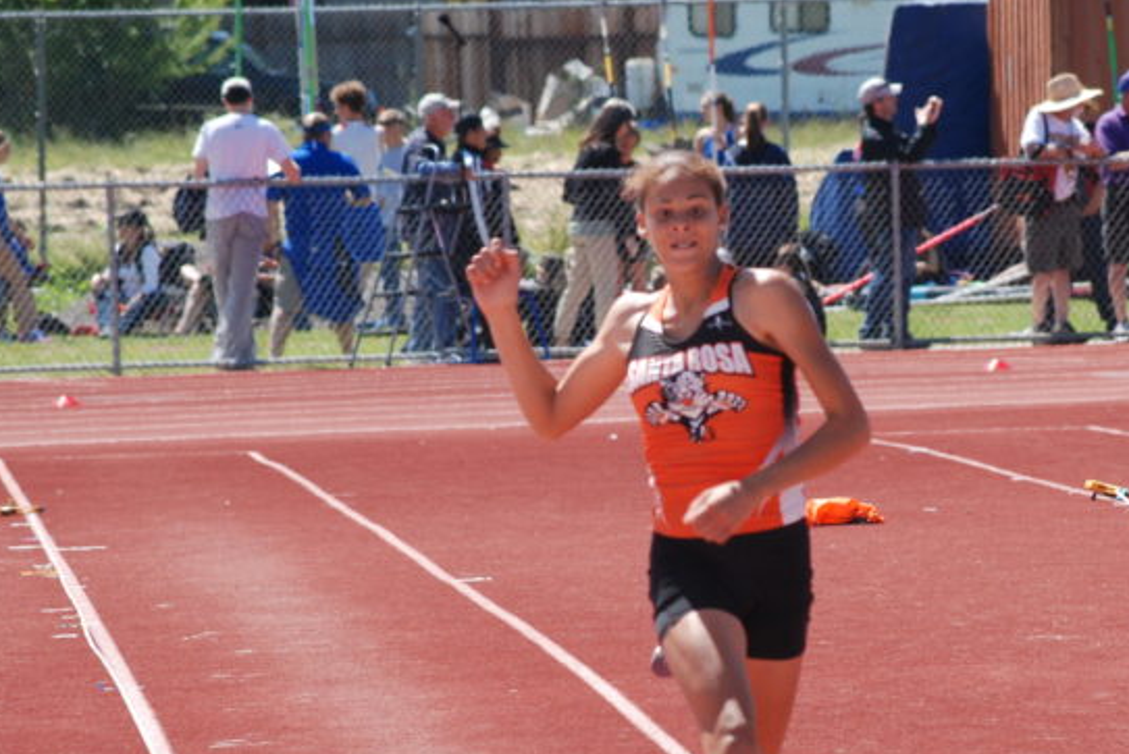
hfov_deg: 5.4
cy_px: 510
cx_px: 784
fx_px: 11987
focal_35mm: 382
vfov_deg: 3.6
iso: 400
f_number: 7.1
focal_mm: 135
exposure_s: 1/800
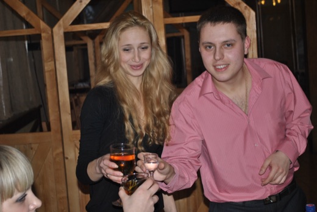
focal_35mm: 66
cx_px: 158
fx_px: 582
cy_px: 106
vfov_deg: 20.7
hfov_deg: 30.5
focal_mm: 44
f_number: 5.3
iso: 200
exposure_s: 1/60
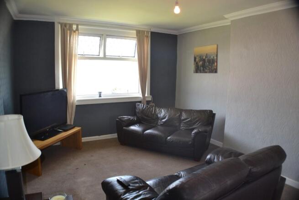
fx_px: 249
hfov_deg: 61.9
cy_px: 100
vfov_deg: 43.6
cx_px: 150
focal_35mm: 30
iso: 400
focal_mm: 20
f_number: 3.8
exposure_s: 1/60
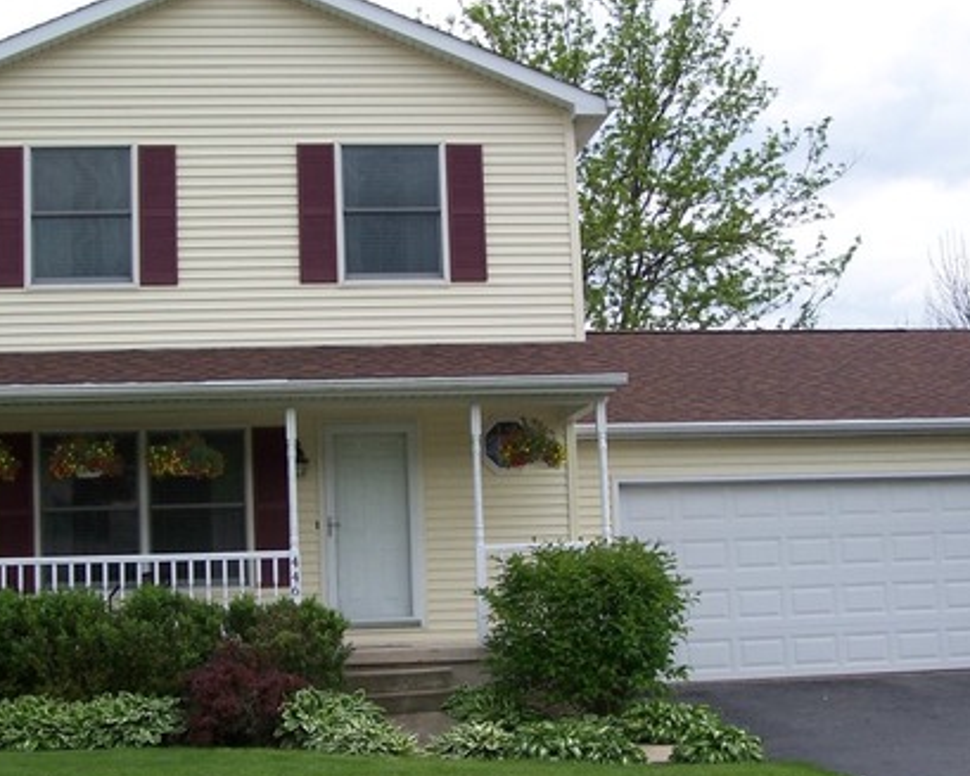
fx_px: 1665
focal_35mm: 58
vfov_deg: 26.2
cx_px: 455
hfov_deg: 32.5
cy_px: 430
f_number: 2.8
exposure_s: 1/1000
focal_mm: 6.3
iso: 80
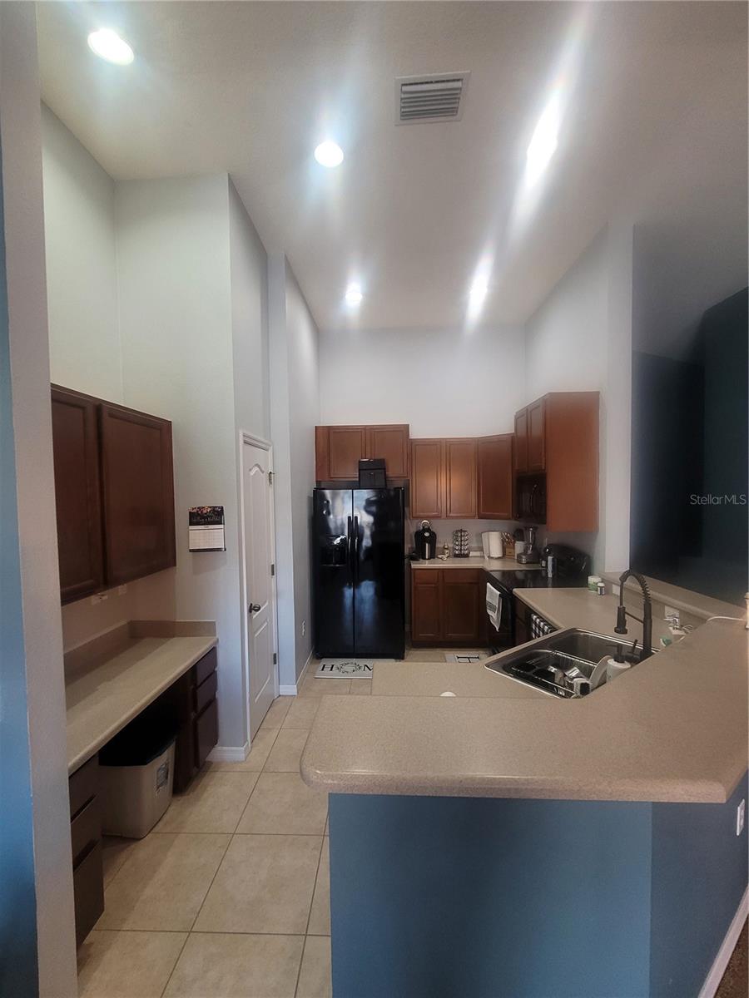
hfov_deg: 89.9
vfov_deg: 106.2
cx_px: 374
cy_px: 499
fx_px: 375
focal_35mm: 13
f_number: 2.2
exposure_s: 1/60
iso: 400
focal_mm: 2.2
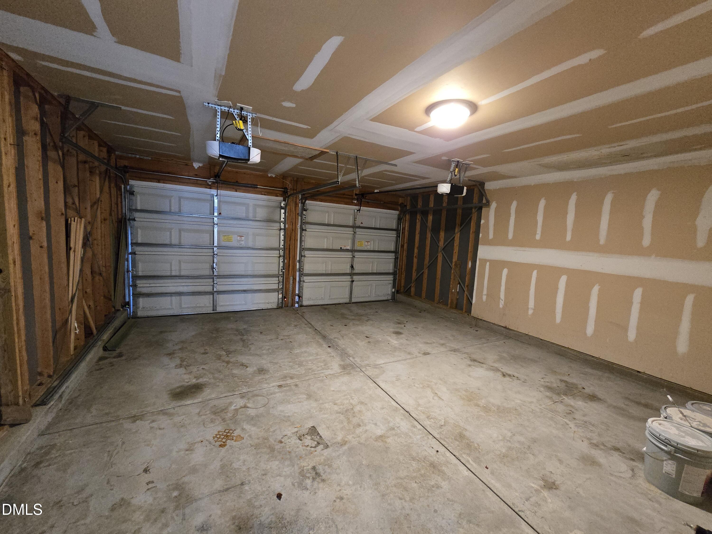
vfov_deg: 89.9
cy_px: 267
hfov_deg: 106.2
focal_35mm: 13
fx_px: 267
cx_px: 356
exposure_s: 1/60
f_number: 2.2
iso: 1250
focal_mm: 2.2
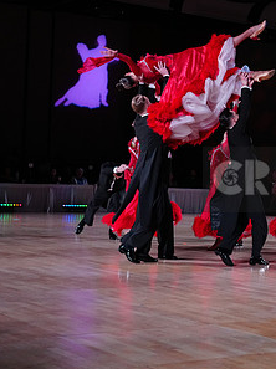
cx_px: 338
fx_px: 842
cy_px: 180
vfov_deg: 24.7
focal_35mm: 79
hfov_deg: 17.7
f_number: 4
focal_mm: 42
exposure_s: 1/400
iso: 2500
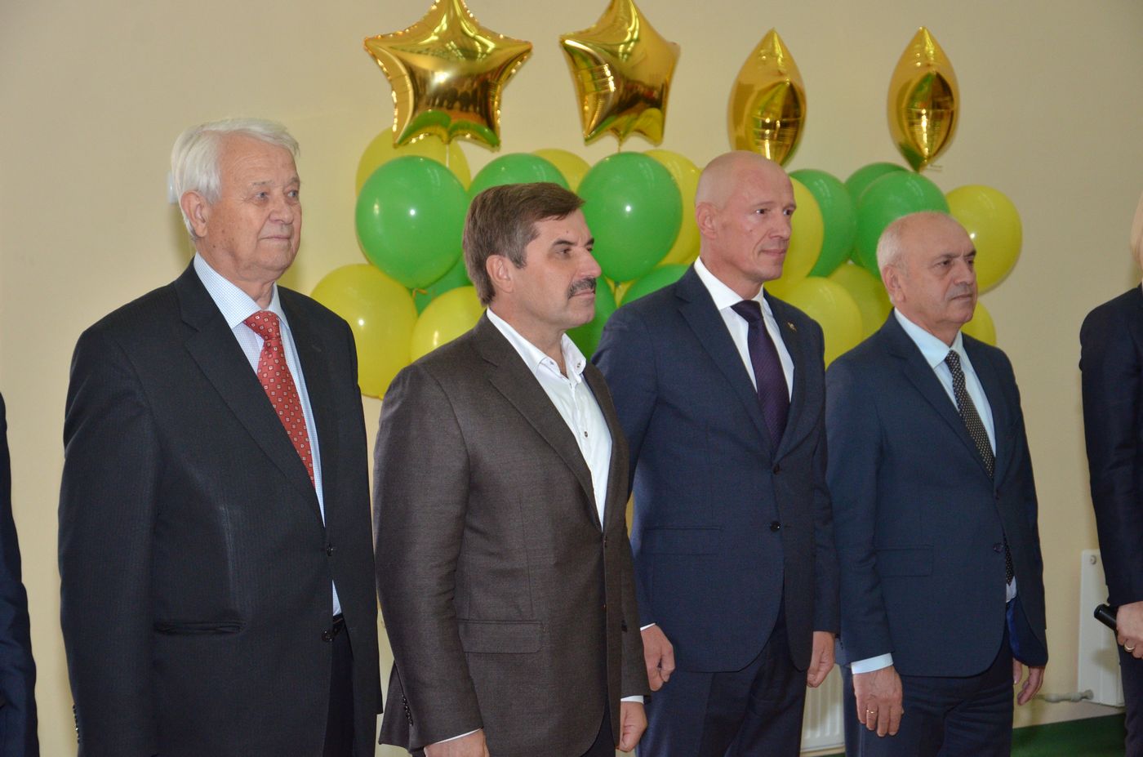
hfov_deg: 23.4
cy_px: 378
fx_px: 2756
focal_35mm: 87
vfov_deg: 15.6
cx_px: 572
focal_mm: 58
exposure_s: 1/200
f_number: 5
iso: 1000
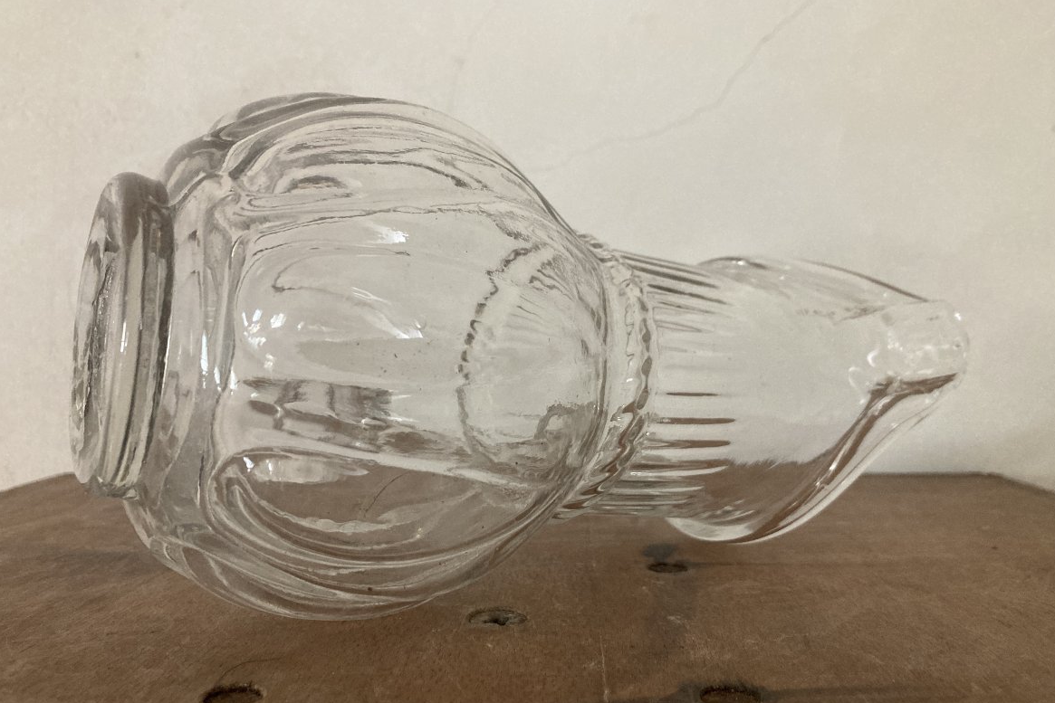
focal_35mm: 30
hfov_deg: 61.9
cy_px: 375
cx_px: 525
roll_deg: -0.7
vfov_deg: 43.6
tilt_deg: -0.8
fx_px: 879
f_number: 1.8
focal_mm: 3.99
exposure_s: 1/60
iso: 320
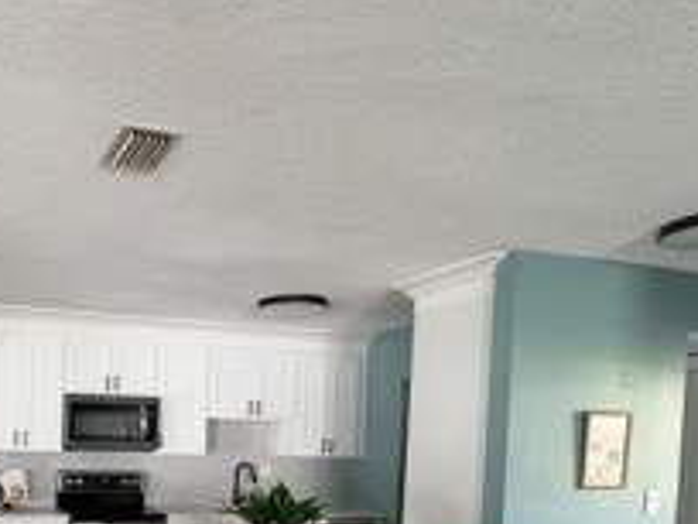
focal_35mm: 33
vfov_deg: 39.9
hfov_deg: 51.0
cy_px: 469
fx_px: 665
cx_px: 113
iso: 500
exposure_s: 1/60
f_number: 2.2
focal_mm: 2.22
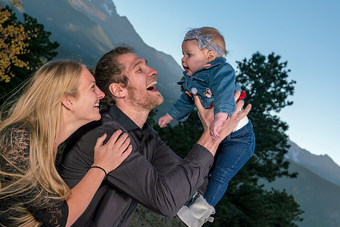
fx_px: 472
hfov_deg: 39.3
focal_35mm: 50
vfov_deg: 27.0
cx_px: 129
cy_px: 115
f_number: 6.3
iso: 100
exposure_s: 1/250
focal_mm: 40
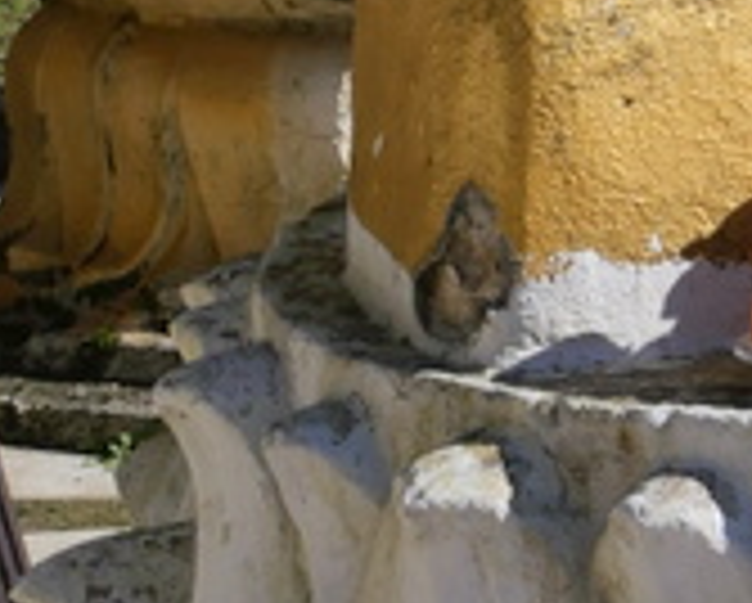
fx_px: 4791
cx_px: 1094
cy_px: -1152
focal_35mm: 215
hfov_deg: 8.8
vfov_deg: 6.6
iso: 200
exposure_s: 1/500
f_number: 11
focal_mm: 23
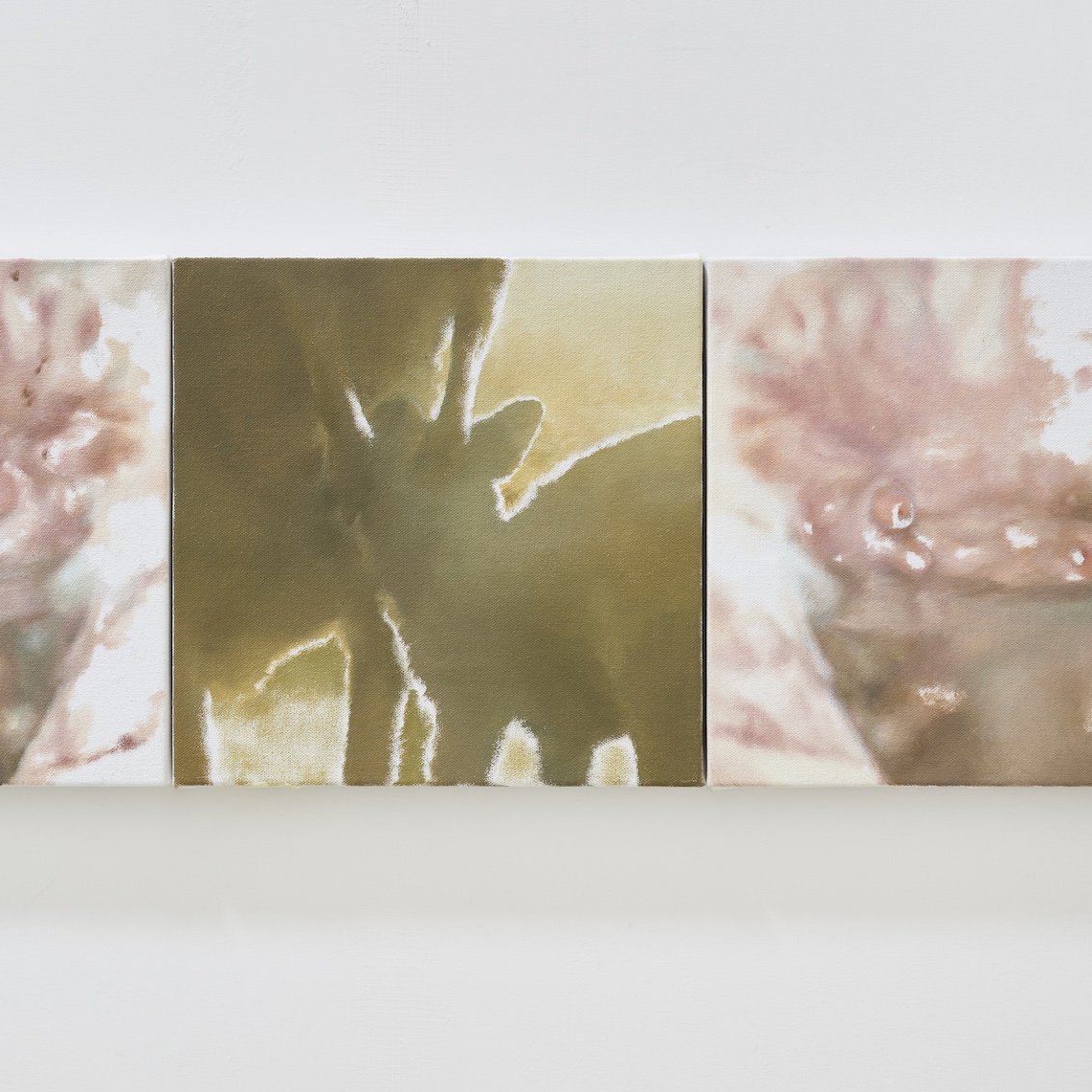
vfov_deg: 23.7
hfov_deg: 23.6
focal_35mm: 73
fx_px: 2605
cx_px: 446
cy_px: 531
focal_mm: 49
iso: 250
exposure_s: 1
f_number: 11
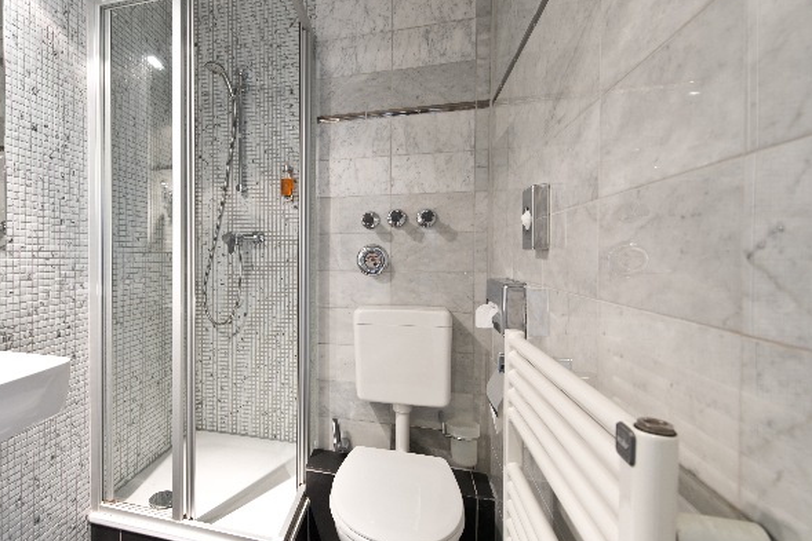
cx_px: 277
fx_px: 429
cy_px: 263
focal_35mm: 19
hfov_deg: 84.2
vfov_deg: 64.6
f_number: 9
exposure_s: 3
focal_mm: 14
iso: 100
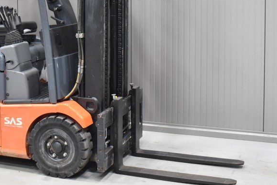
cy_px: 9
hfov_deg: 27.4
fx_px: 554
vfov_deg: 18.5
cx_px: 49
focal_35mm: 72
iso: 1600
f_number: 5
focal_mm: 23
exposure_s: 1/25
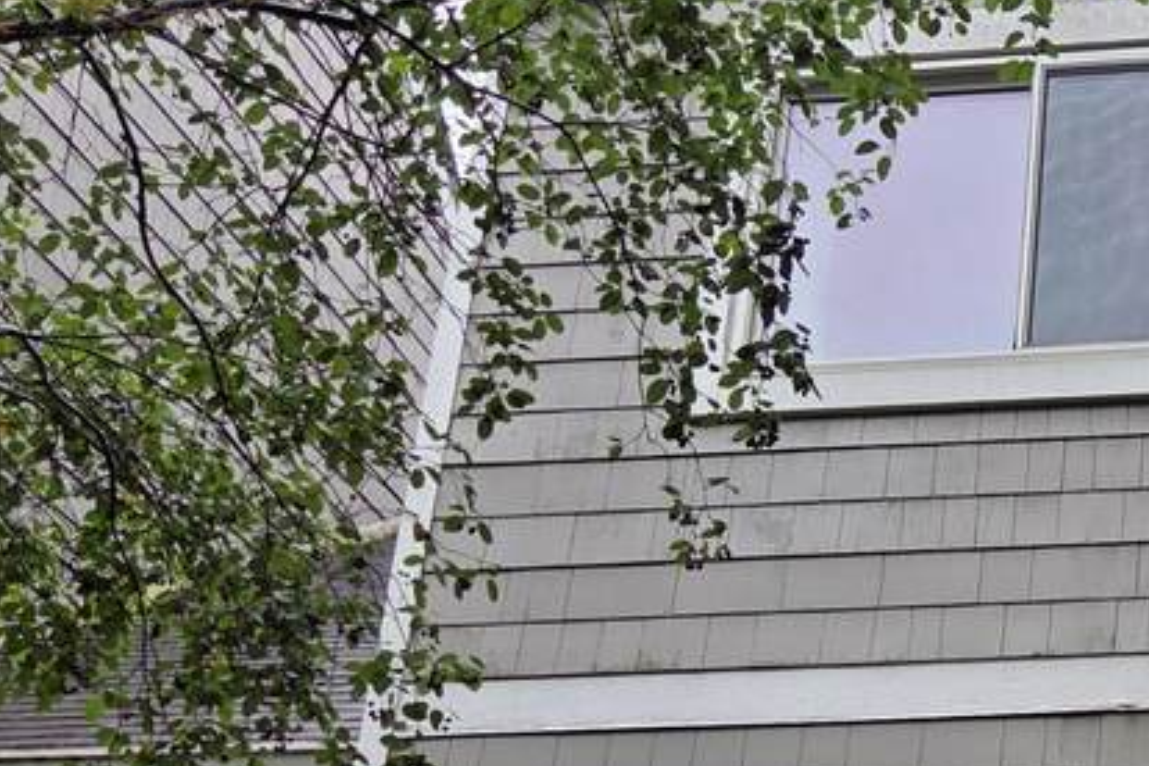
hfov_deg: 25.0
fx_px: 2362
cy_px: 716
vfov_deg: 18.1
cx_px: 1329
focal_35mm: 74
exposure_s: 1/1283
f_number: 1.8
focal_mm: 5.4
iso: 80
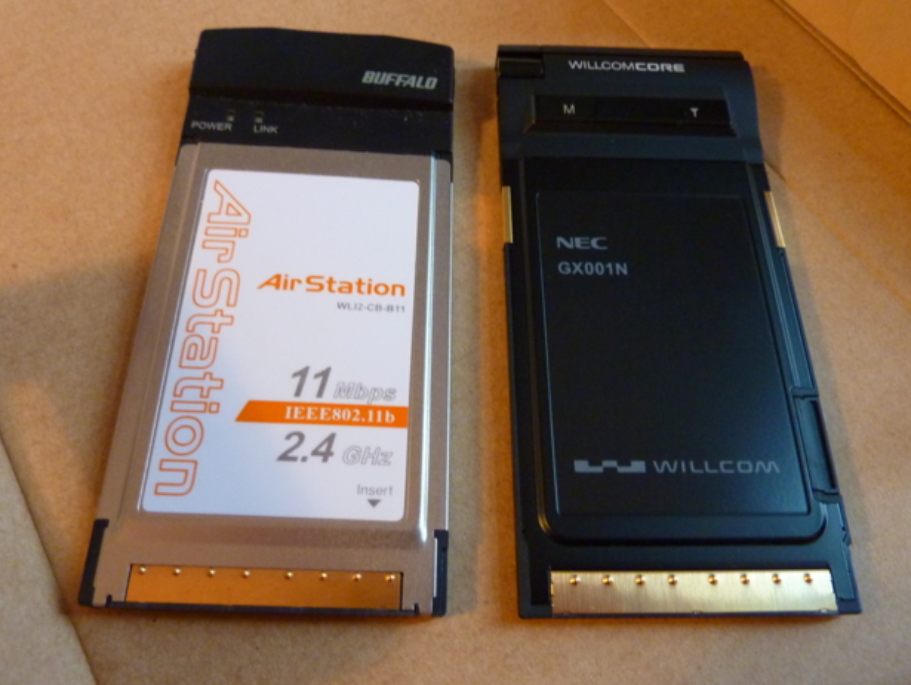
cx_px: 450
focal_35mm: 26
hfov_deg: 67.3
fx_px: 685
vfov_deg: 53.1
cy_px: 337
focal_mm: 4.1
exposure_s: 1/20
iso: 400
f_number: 3.3
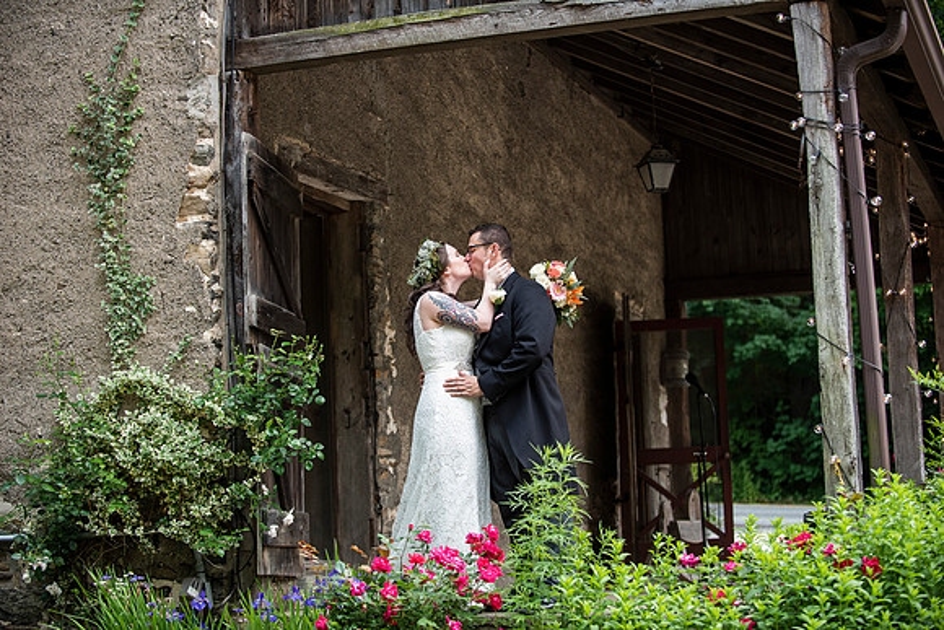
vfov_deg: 19.5
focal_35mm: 70
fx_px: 1836
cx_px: 472
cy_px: 315
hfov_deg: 28.8
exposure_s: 1/1600
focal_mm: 70
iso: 640
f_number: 2.8
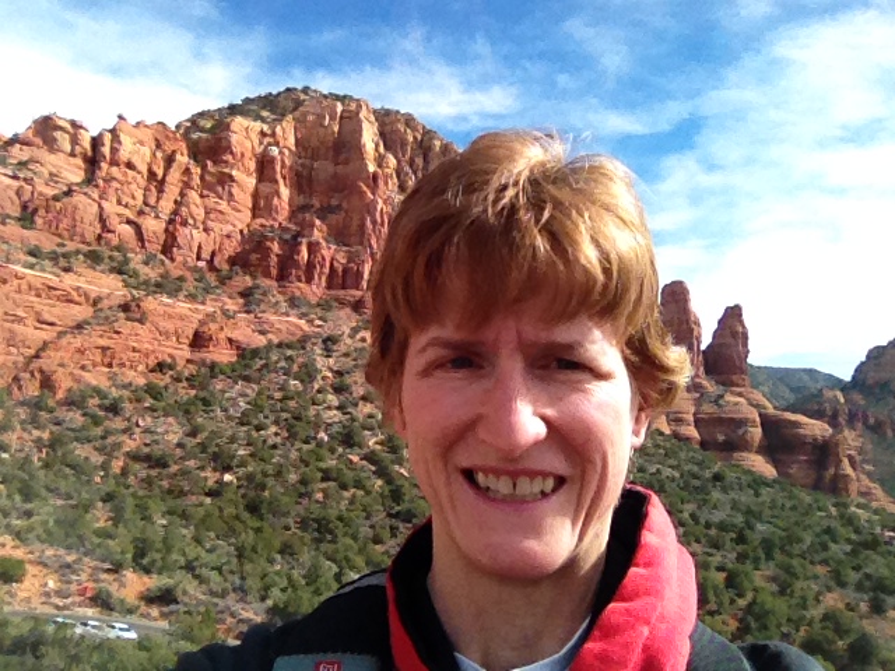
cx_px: 448
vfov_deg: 40.7
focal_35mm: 35
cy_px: 336
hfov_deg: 52.6
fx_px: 905
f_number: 2.4
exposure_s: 1/3185
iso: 160
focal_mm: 1.85
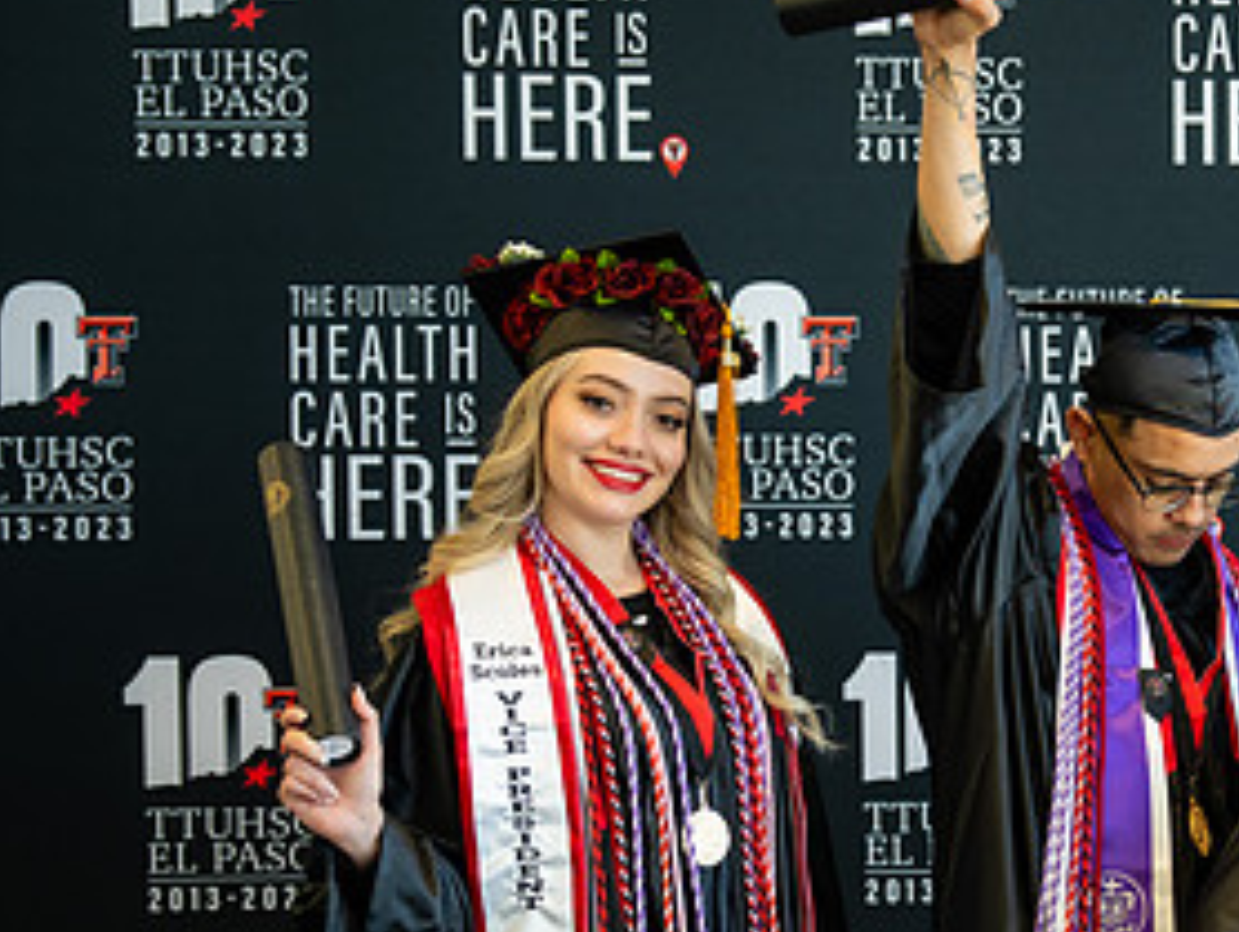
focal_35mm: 108
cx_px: 1206
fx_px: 3869
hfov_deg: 17.8
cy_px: 684
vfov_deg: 13.7
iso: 500
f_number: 2.8
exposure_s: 1/125
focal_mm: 50
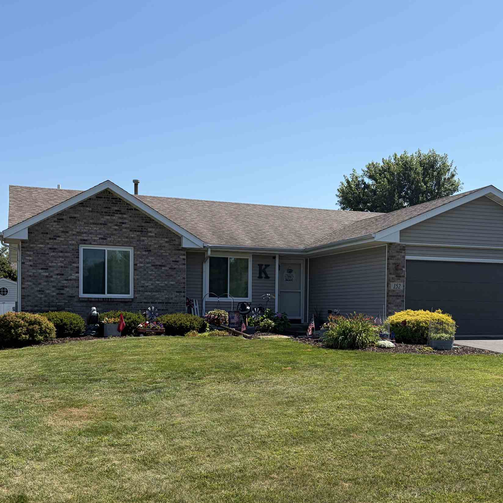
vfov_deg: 38.9
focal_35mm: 43
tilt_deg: +0.3
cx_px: 303
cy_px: 318
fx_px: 707
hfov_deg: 39.0
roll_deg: +0.5
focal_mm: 5.96
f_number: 1.6
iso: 50
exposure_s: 1/4065
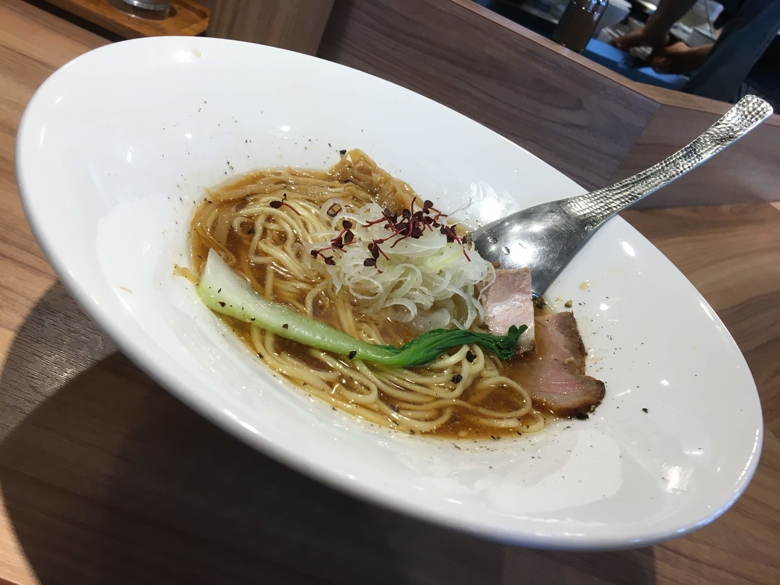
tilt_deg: -30.1
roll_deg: -26.3
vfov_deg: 48.2
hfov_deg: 61.7
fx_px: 653
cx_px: 390
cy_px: 292
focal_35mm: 29
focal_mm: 4.15
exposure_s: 1/40
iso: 25
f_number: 2.2
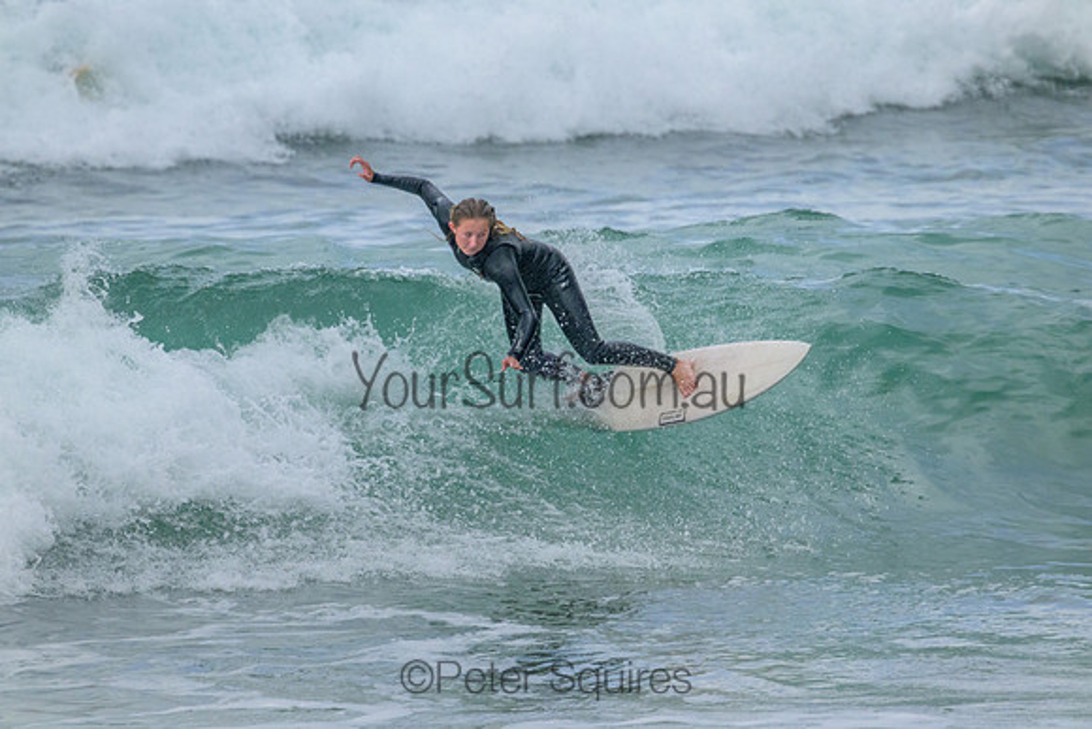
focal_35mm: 800
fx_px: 24271
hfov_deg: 2.6
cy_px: 364
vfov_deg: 1.7
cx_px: 546
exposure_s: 1/1600
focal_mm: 800
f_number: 11
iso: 3600
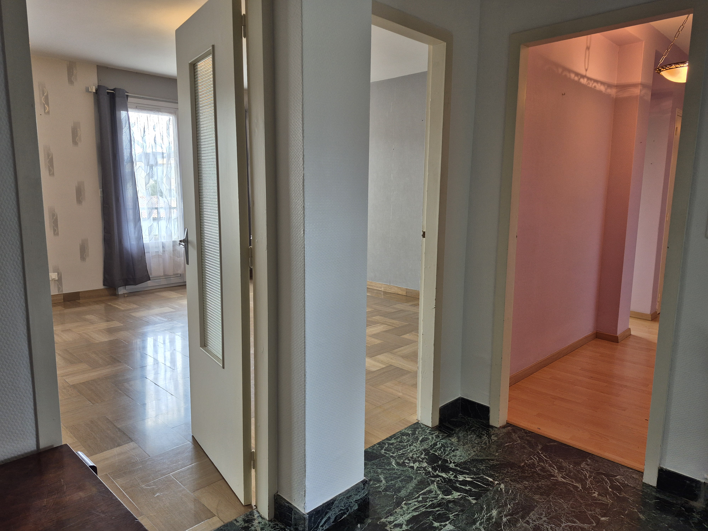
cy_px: 266
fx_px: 470
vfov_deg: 58.9
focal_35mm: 23
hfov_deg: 73.9
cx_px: 354
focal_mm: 5.4
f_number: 1.8
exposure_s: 1/100
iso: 50
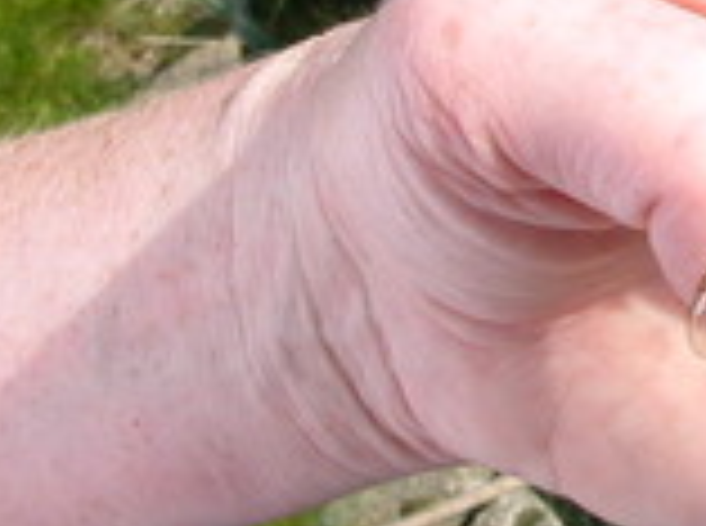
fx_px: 2116
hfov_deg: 17.6
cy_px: 49
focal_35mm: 104
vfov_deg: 14.0
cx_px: 949
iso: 100
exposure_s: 1/387
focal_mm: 5.6
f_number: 4.5
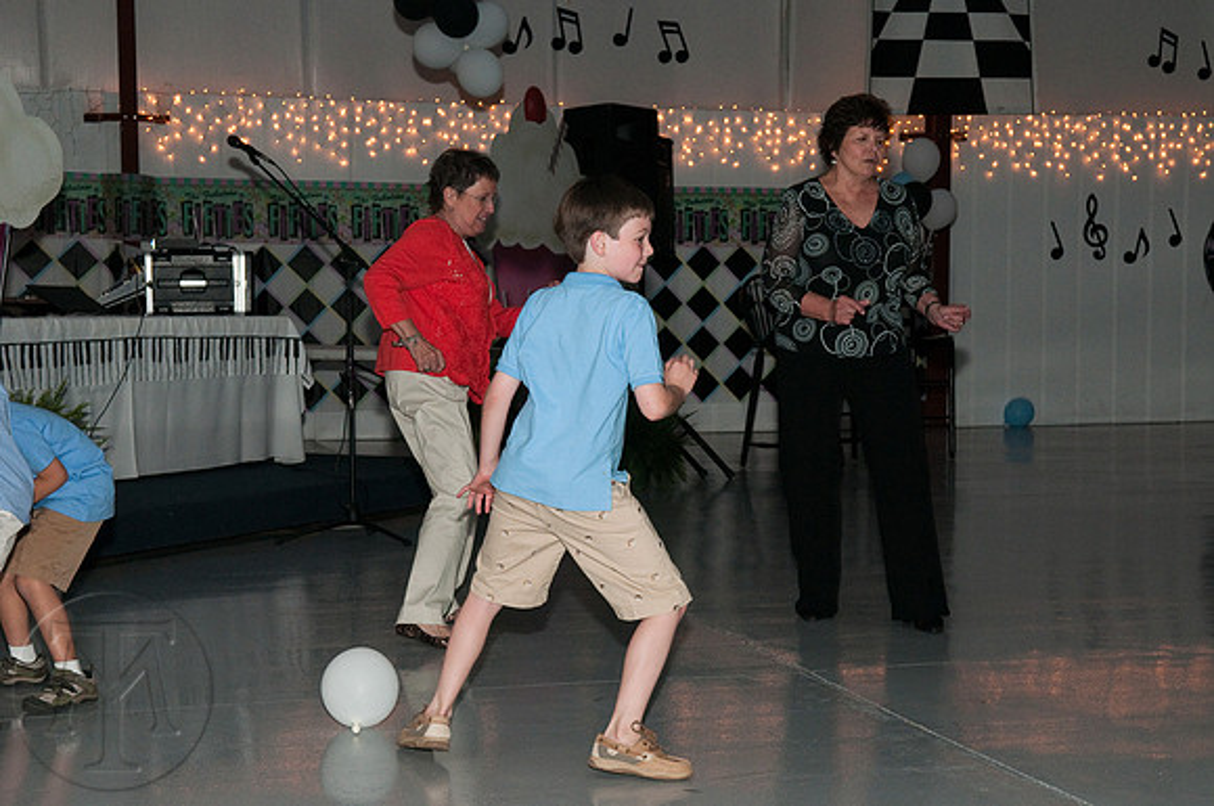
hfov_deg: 33.4
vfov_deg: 22.6
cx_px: 607
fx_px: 2020
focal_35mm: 60
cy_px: 403
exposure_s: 1/15
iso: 800
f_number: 8
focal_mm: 40
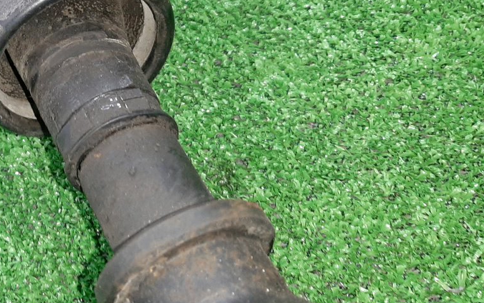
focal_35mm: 52
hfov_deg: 36.3
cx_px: 43
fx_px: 686
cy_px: 36
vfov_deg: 24.2
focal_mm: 3.93
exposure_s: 1/33
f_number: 1.7
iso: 178
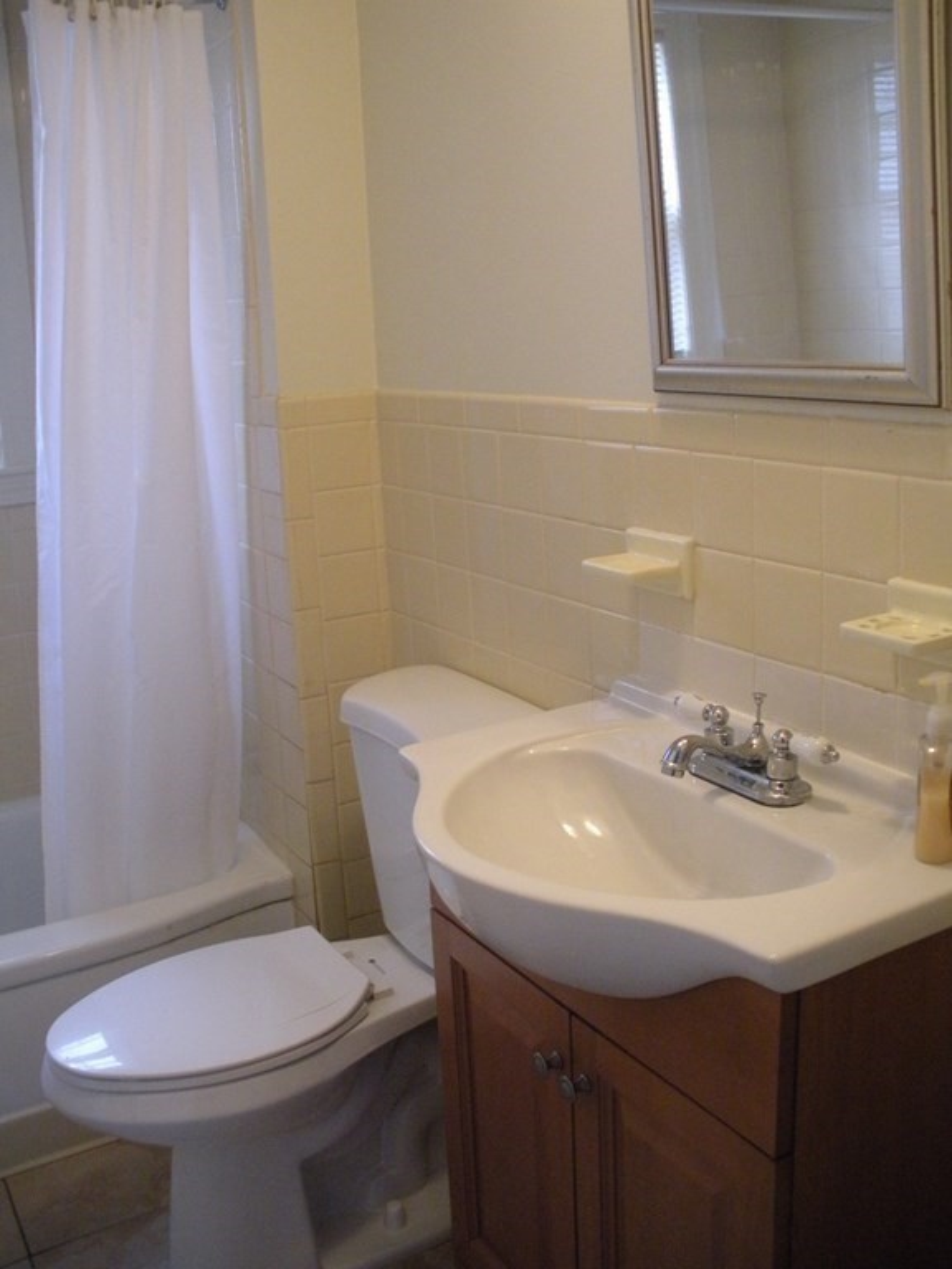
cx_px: 476
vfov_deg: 51.4
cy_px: 634
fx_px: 1320
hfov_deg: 39.7
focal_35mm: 36
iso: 400
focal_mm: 6.3
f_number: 3.5
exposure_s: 1/37.2
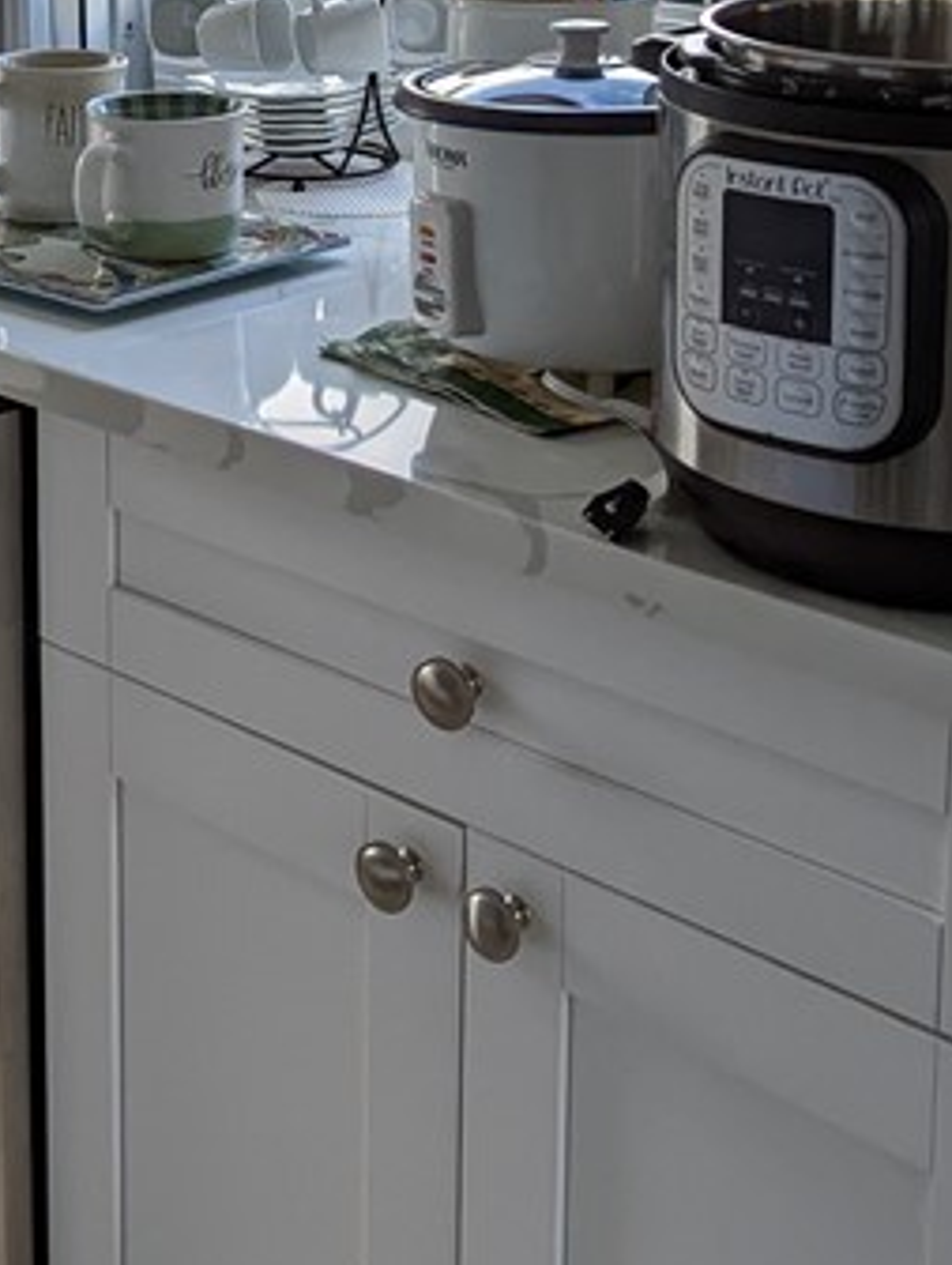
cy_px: 134
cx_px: 134
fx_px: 2670
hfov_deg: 19.9
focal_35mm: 73
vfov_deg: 25.8
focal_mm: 6.81
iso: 585
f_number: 1.85
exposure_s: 1/460
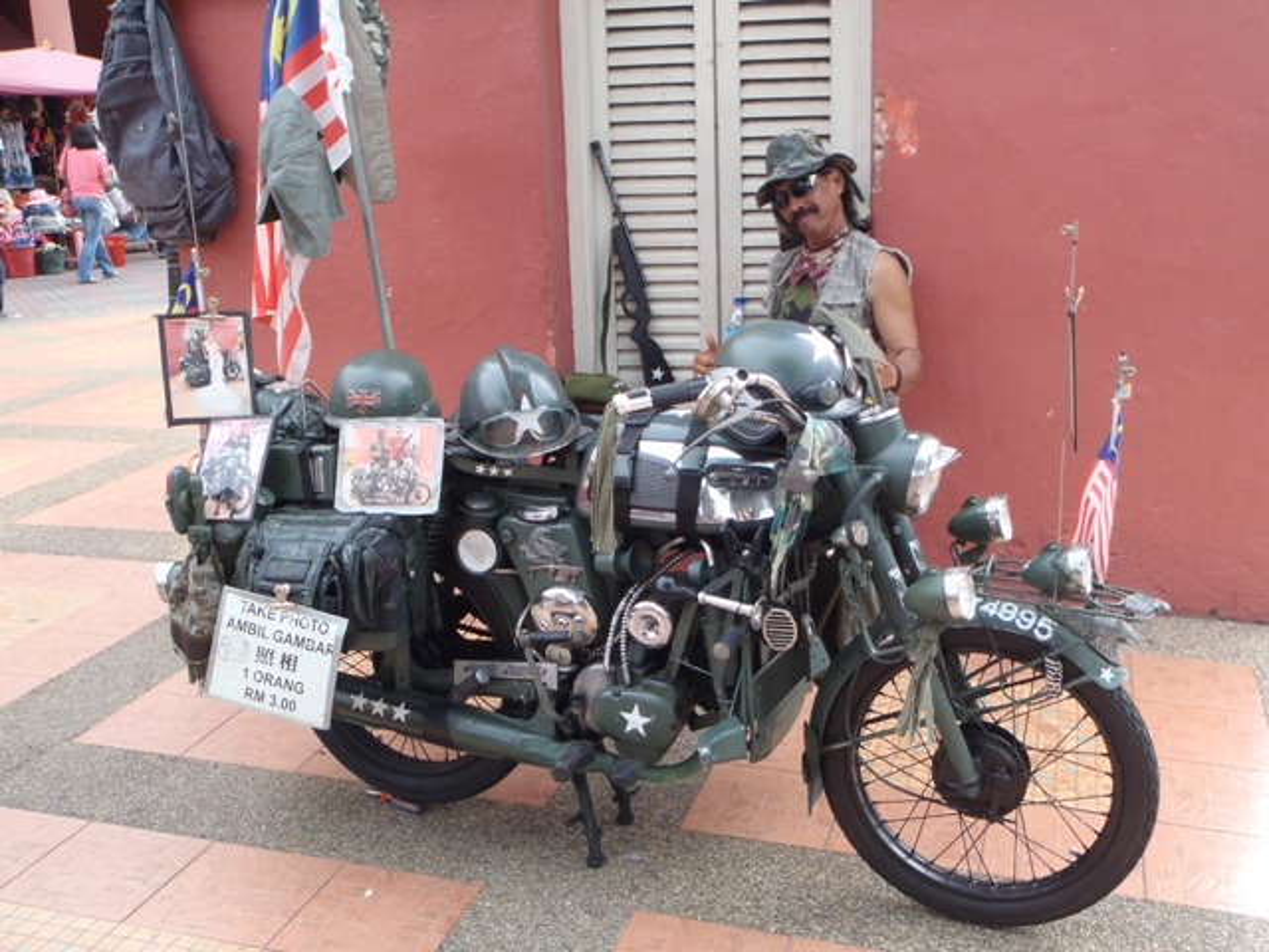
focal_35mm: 36
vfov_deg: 39.7
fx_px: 1320
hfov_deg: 51.4
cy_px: 476
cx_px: 634
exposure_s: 1/100
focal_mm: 6.53
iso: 80
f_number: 4.1
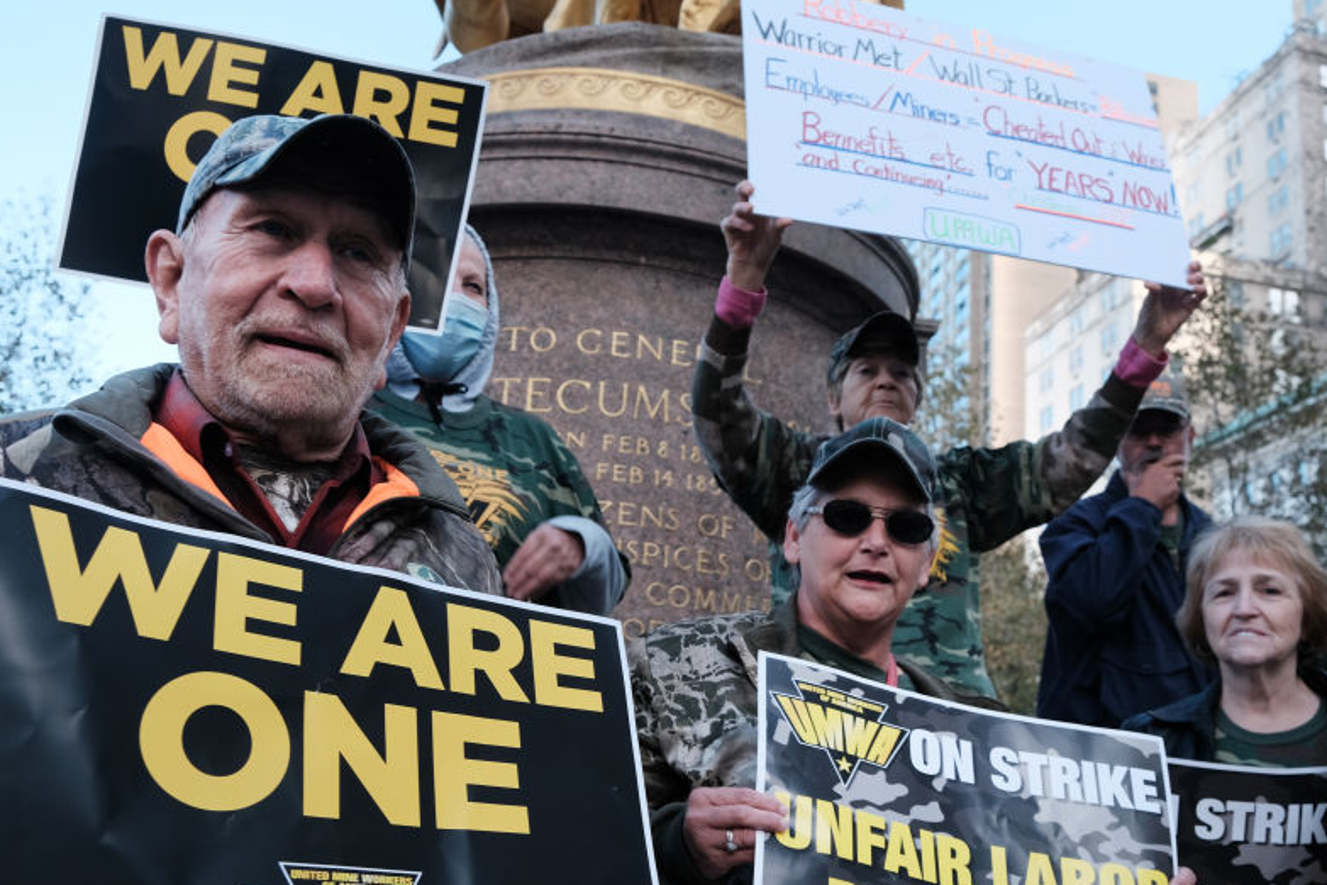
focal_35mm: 34
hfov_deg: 55.6
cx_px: 747
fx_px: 1253
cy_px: 550
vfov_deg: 38.6
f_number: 4
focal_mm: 17.6
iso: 320
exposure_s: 1/170
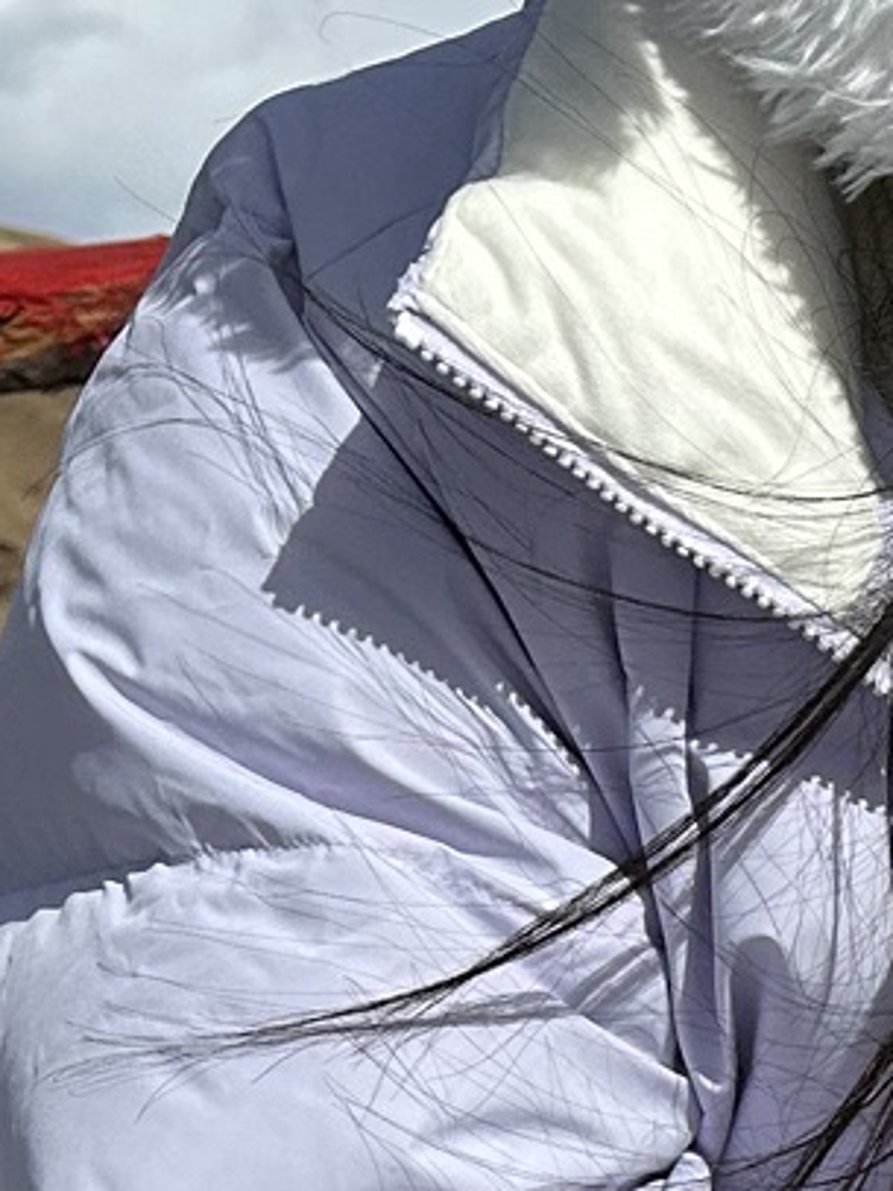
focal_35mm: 118
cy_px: 1756
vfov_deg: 15.5
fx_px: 4061
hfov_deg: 10.7
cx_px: 2123
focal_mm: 6.86
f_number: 1.78
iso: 80
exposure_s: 1/5848
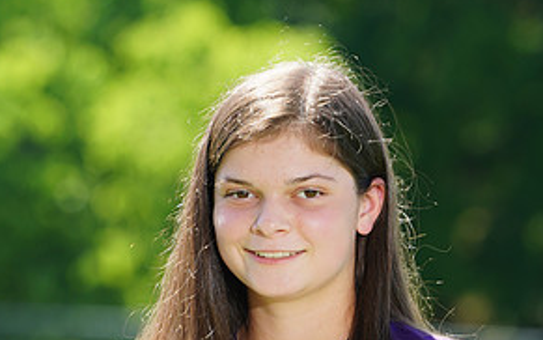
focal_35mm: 603
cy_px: 426
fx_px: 8925
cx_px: 306
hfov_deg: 3.5
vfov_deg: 2.2
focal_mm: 297
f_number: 9
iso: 200
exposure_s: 1/160
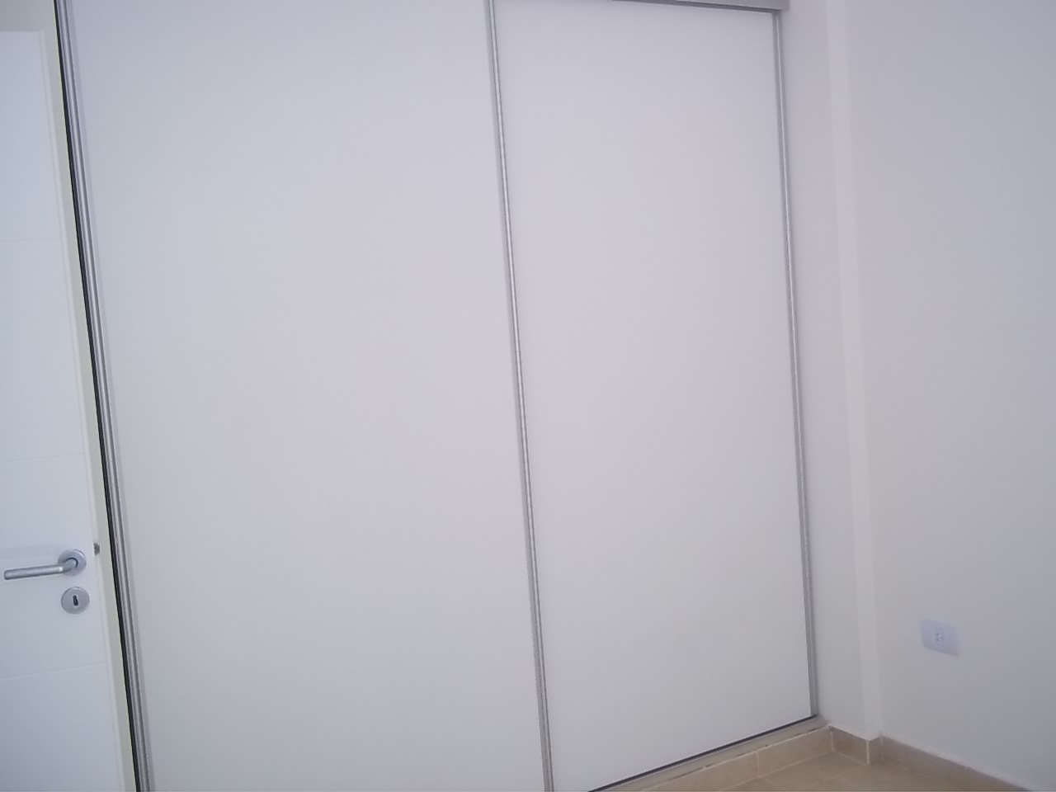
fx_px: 1098
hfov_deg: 51.4
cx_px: 528
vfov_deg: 39.7
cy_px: 396
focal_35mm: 36
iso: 80
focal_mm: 6.5
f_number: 3.1
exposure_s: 1/60
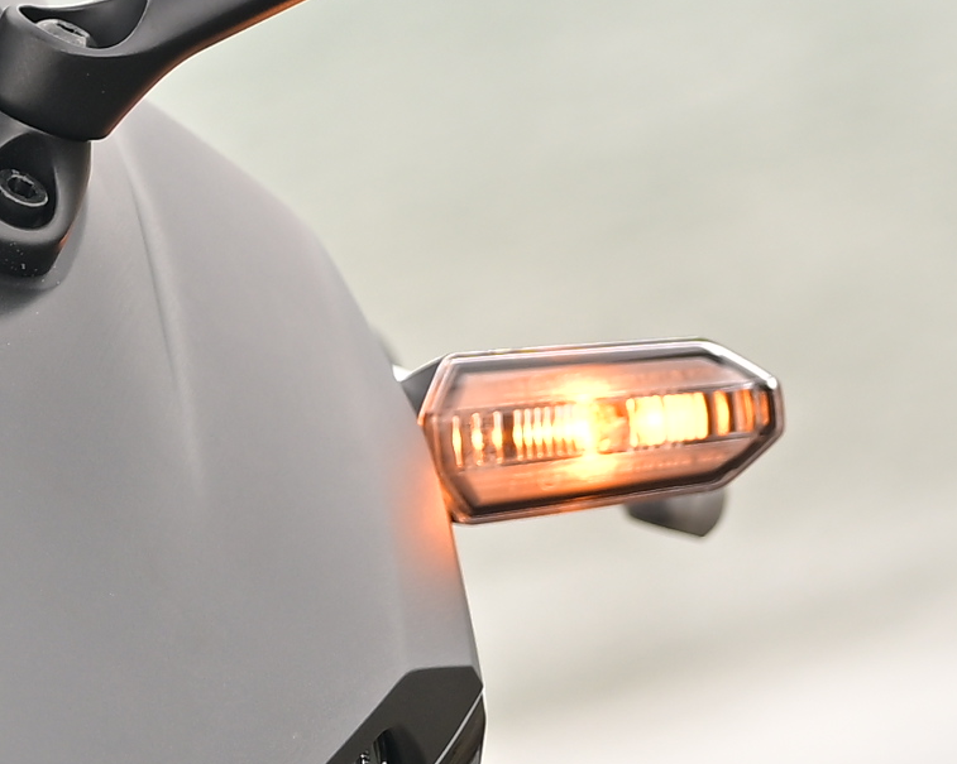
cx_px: -1052
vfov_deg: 2.1
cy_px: 366
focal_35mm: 725
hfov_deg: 2.7
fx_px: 20527
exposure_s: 1/250
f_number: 4
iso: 80
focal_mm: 97
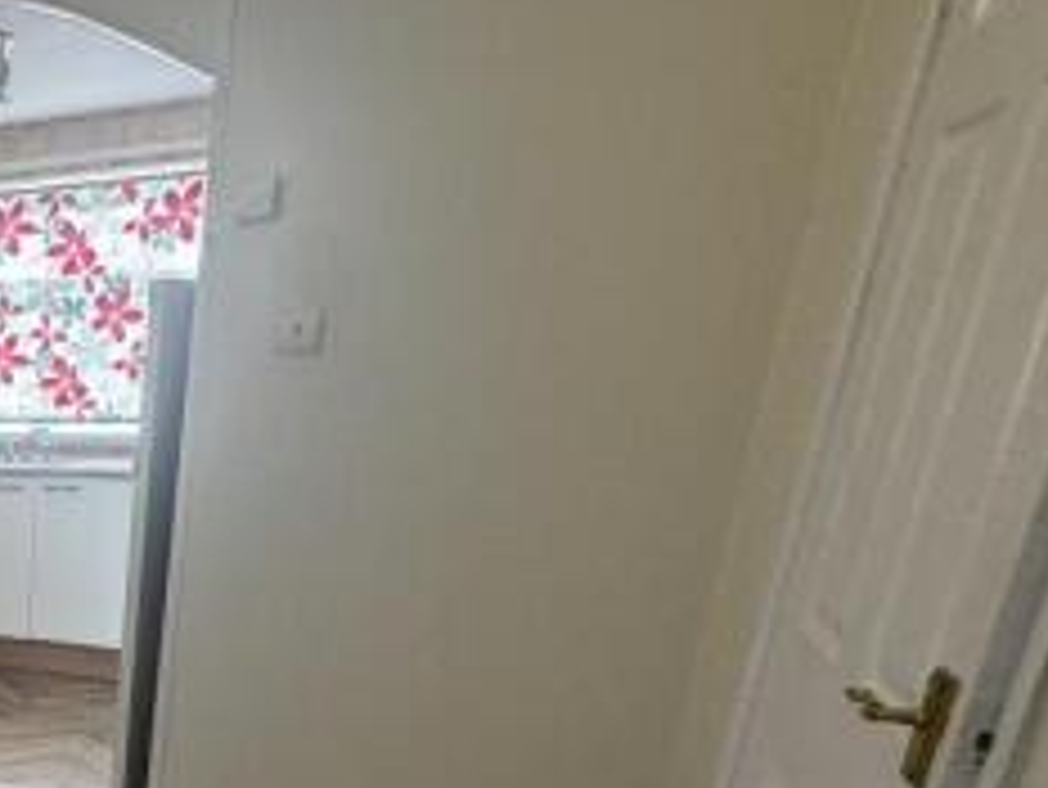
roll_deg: +1.9
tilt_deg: -17.5
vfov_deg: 37.9
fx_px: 1060
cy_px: 714
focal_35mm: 35
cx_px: -223
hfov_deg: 38.3
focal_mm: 2.22
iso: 125
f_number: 2.2
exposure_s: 1/100
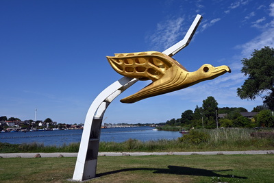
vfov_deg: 44.7
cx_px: 137
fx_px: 223
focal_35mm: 29
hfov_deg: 63.2
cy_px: 92
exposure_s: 1/500
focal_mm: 19.5
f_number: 8
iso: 100
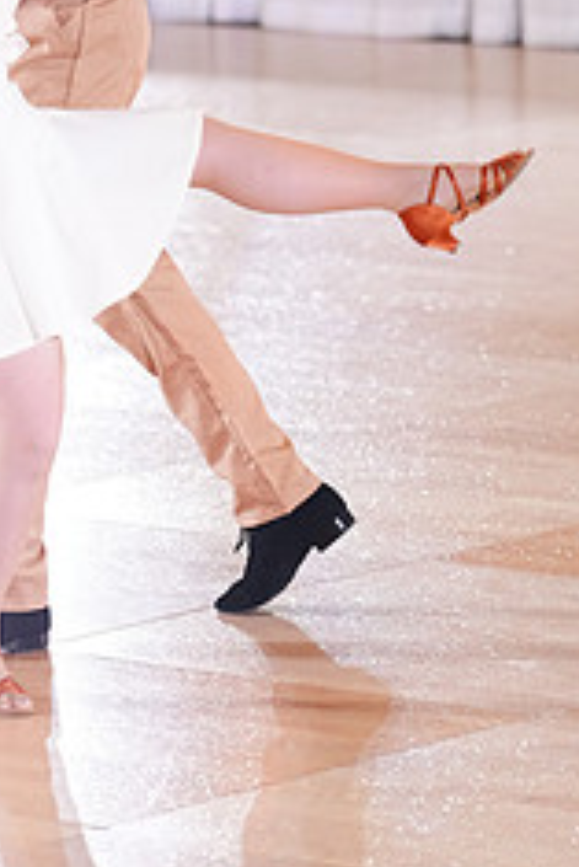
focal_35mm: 303
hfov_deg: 4.5
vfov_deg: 6.7
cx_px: 212
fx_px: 7299
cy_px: -170
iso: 2500
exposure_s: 1/500
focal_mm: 123
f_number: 2.8
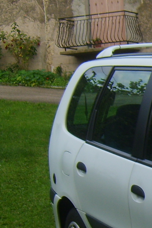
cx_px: 336
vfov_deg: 17.2
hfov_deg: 10.4
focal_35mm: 117
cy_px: 218
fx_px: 741
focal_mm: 5.8
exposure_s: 1/180
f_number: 2.8
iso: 50
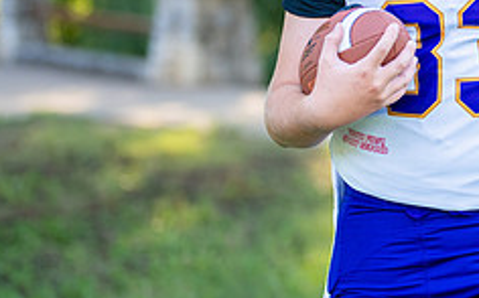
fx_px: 2126
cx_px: 497
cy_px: 21
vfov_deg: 8.0
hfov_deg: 12.7
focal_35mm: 163
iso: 160
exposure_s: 1/1600
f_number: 1.2
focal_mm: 50
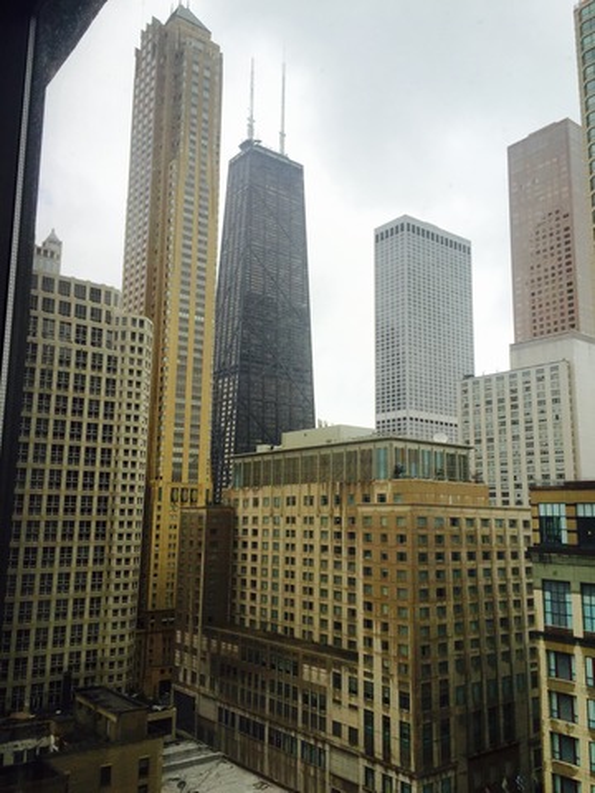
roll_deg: -1.8
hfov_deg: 48.2
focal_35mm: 29
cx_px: 298
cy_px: 396
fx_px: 665
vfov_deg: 61.7
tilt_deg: +12.7
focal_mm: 4.15
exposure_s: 1/824
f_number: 2.2
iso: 32
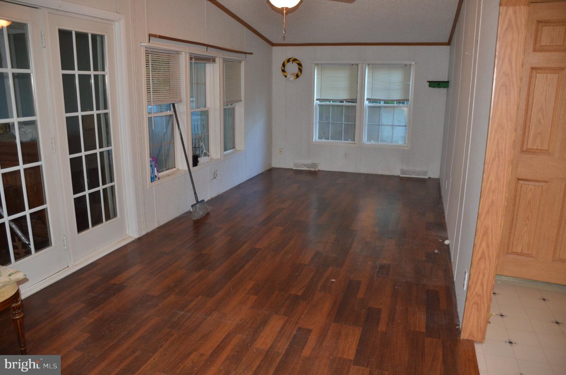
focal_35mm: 27
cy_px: 188
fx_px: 424
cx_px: 283
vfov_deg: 47.7
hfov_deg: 67.5
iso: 800
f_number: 3.5
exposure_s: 1/60
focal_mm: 18
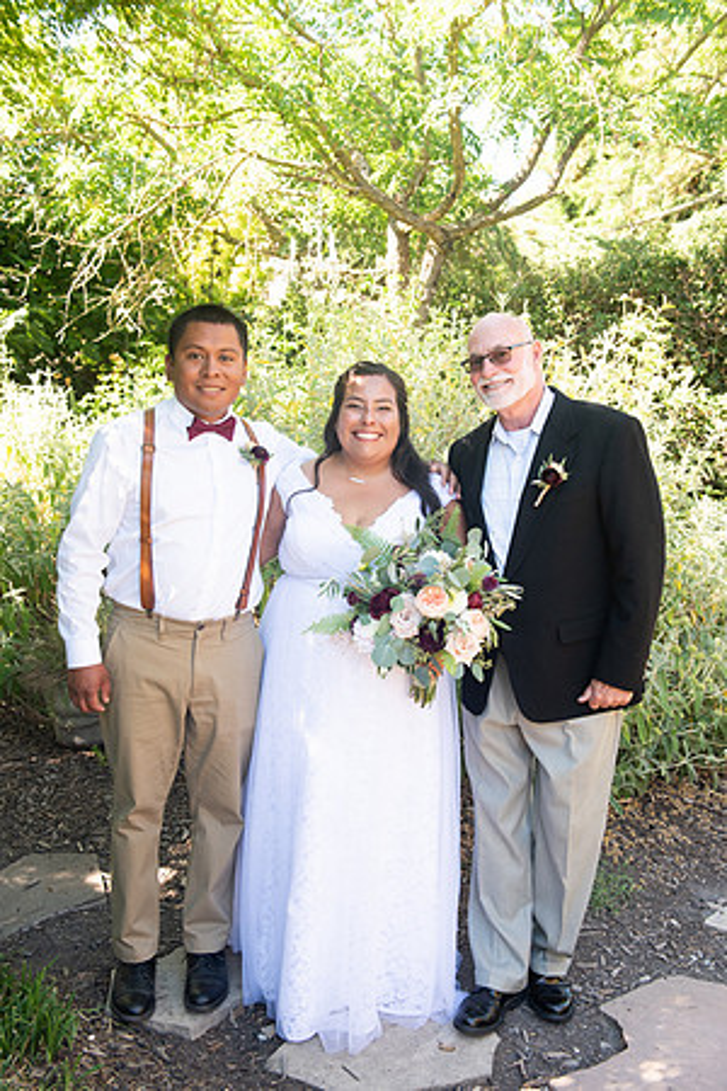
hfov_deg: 38.9
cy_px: 546
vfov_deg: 55.8
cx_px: 364
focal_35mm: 34
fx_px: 1030
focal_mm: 34
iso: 640
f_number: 4.5
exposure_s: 1/250
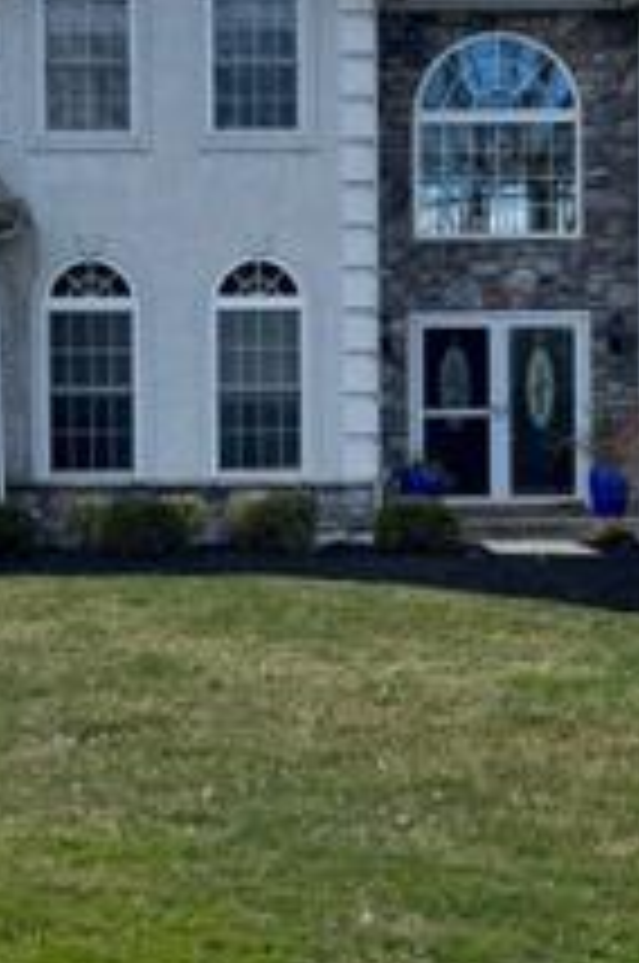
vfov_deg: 25.1
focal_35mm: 81
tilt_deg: +0.1
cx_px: 266
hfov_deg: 16.8
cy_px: 486
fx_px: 2163
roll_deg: +0.2
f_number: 1.5
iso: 50
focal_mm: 5.7
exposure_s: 1/2353
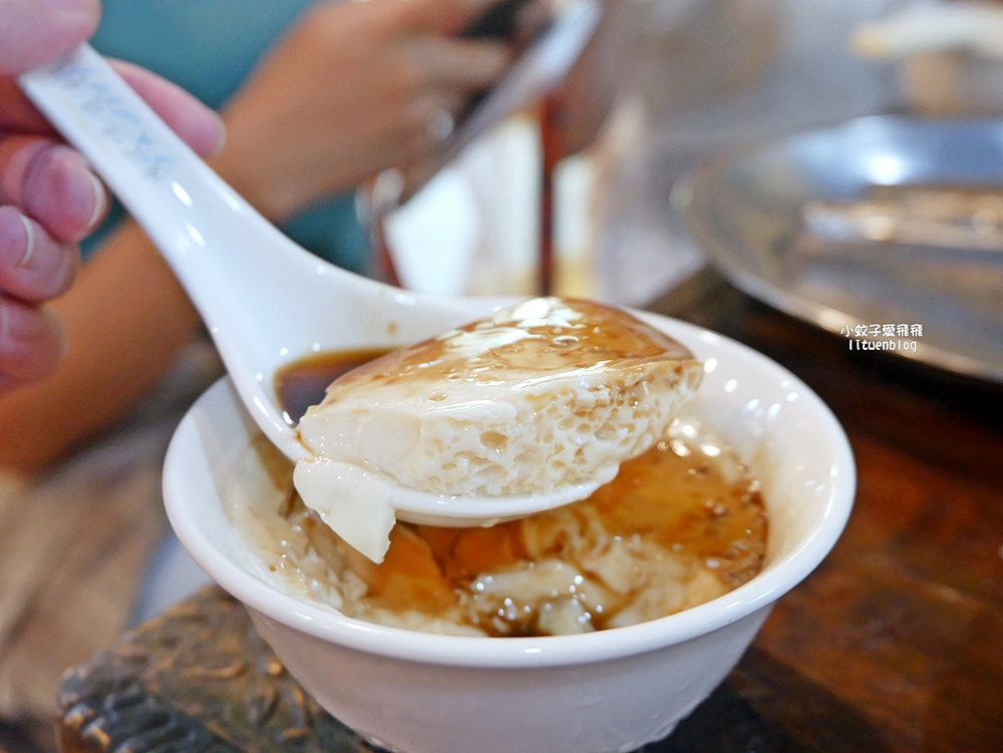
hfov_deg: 53.9
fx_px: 986
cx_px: 502
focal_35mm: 34
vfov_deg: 41.8
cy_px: 376
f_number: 4.1
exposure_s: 1/60
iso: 1000
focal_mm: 17
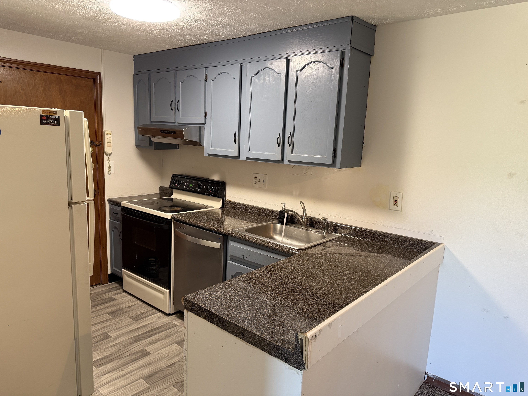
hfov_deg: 71.6
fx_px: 366
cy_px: 198
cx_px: 264
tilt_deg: -10.4
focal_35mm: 24
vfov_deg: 56.8
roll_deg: -1.9
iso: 200
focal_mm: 6.76
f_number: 1.78
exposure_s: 1/60
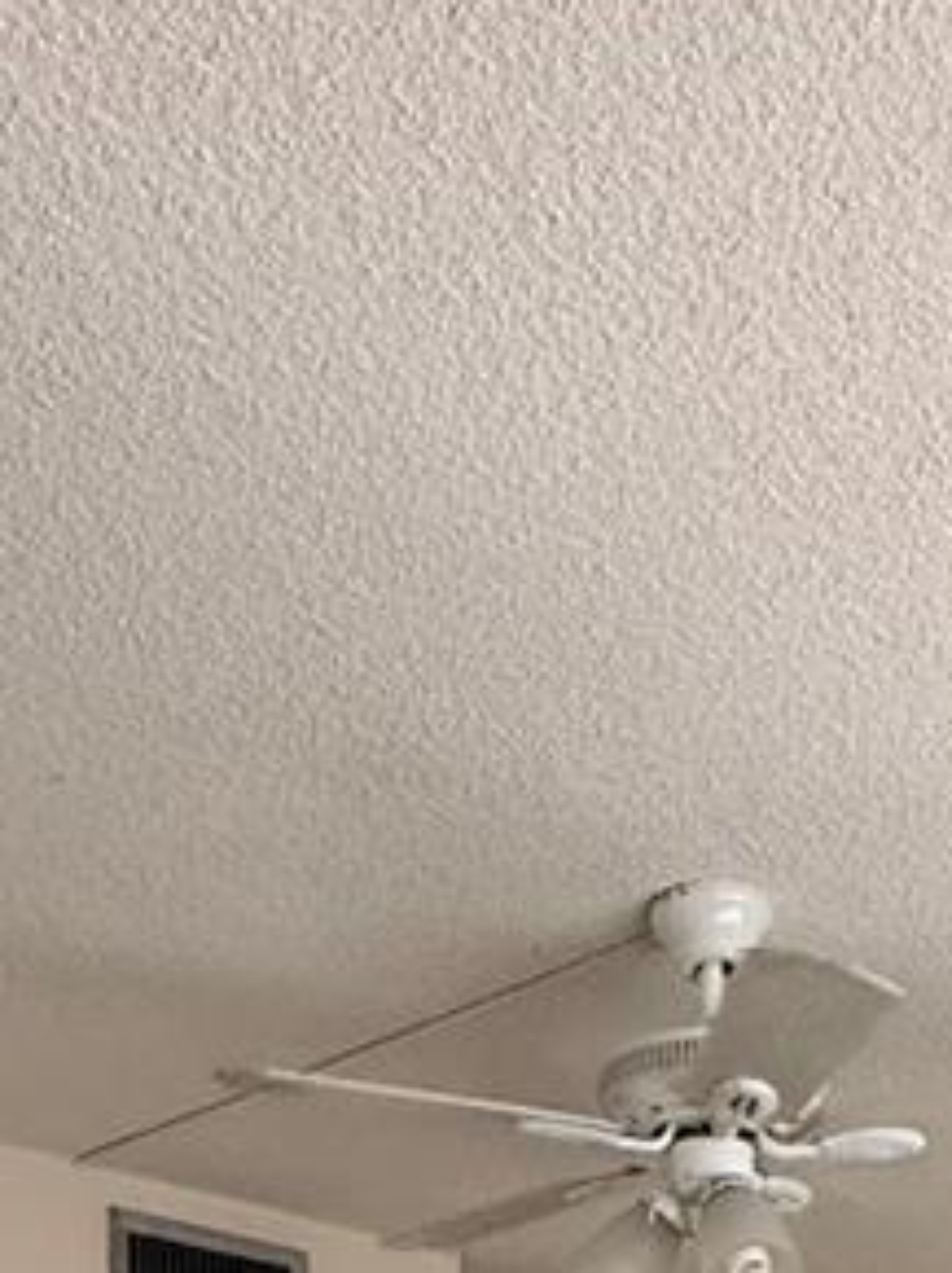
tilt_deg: -2.1
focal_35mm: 58
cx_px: 746
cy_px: 1918
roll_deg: -0.1
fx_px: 2130
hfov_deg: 24.8
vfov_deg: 25.1
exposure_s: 1/99
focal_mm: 2.22
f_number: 2.2
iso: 320
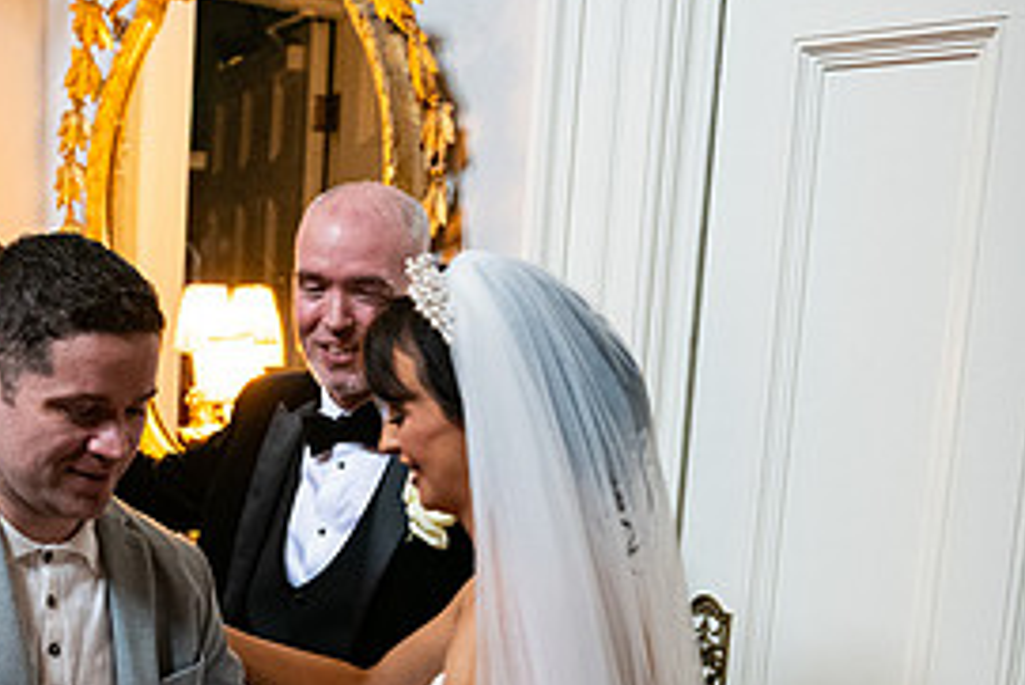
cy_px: 645
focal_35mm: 60
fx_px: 1709
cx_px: 163
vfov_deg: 22.0
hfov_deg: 32.2
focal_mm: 28
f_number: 3.5
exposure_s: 1/160
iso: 1600
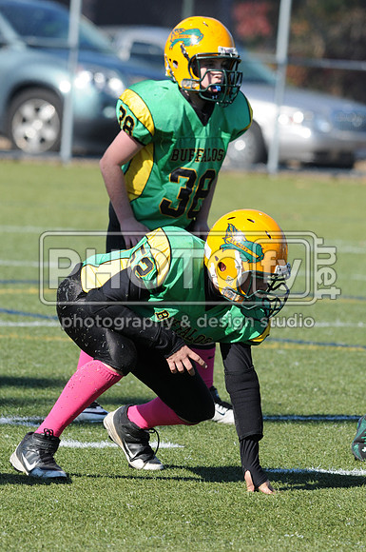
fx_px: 6883
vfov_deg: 4.6
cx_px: 183
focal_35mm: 450
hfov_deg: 3.0
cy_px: 276
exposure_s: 1/500
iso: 200
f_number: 7.1
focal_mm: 300
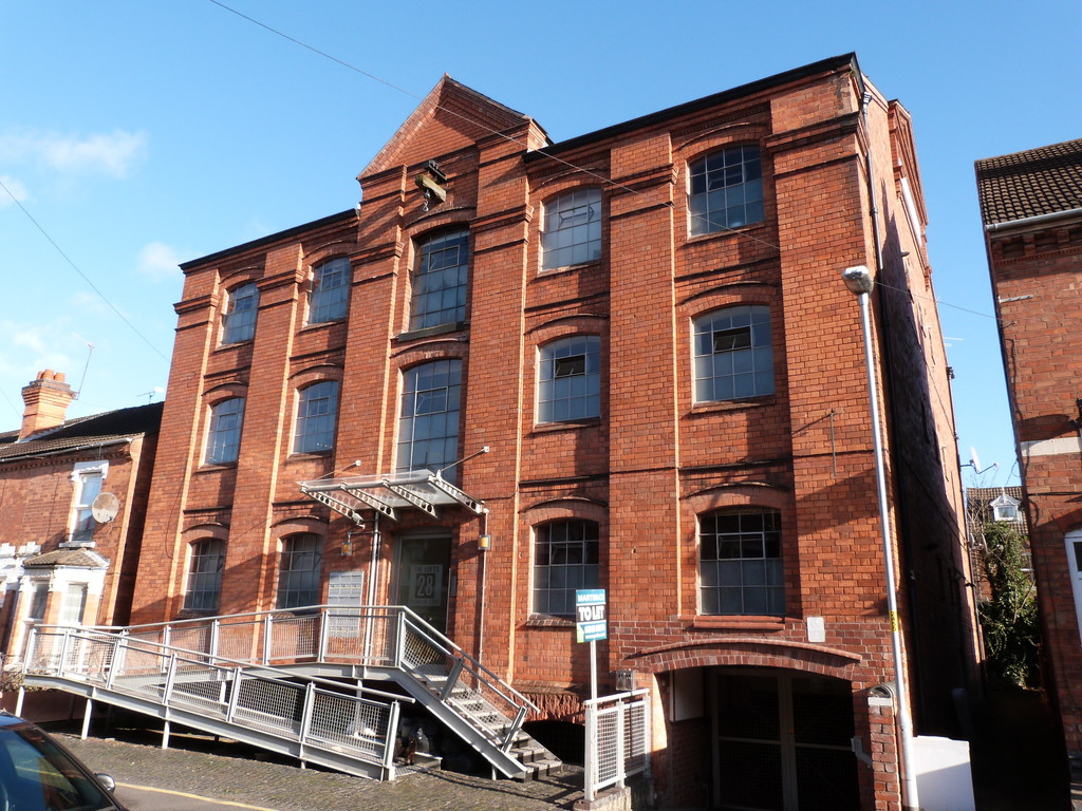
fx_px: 781
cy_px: 406
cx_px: 541
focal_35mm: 25
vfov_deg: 54.9
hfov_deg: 69.4
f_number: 4.5
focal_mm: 4.5
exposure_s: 1/200
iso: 100
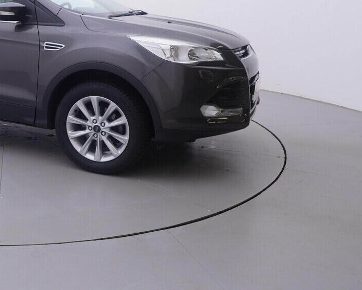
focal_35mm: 43
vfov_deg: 34.0
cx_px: 6
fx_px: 460
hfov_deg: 38.4
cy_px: 61
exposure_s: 1/80
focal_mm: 15
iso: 200
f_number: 5
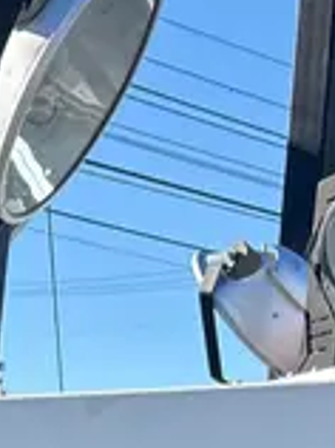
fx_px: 1566
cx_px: -185
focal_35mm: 121
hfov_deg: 11.6
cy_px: 1019
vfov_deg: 13.0
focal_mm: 5.96
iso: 50
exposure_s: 1/1190
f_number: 1.6
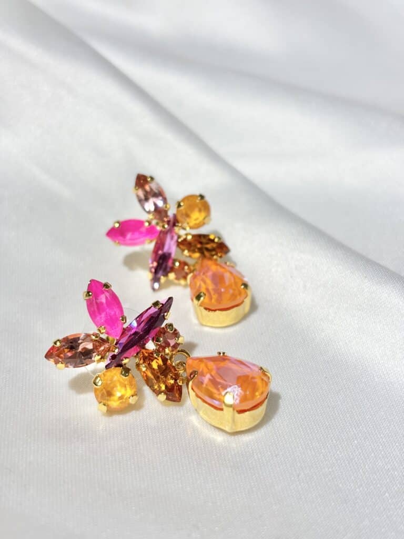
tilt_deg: -28.7
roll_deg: +2.9
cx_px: 202
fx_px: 809
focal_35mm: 52
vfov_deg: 36.8
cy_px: 270
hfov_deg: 28.0
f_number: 1.6
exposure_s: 1/347
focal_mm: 5.96
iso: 32
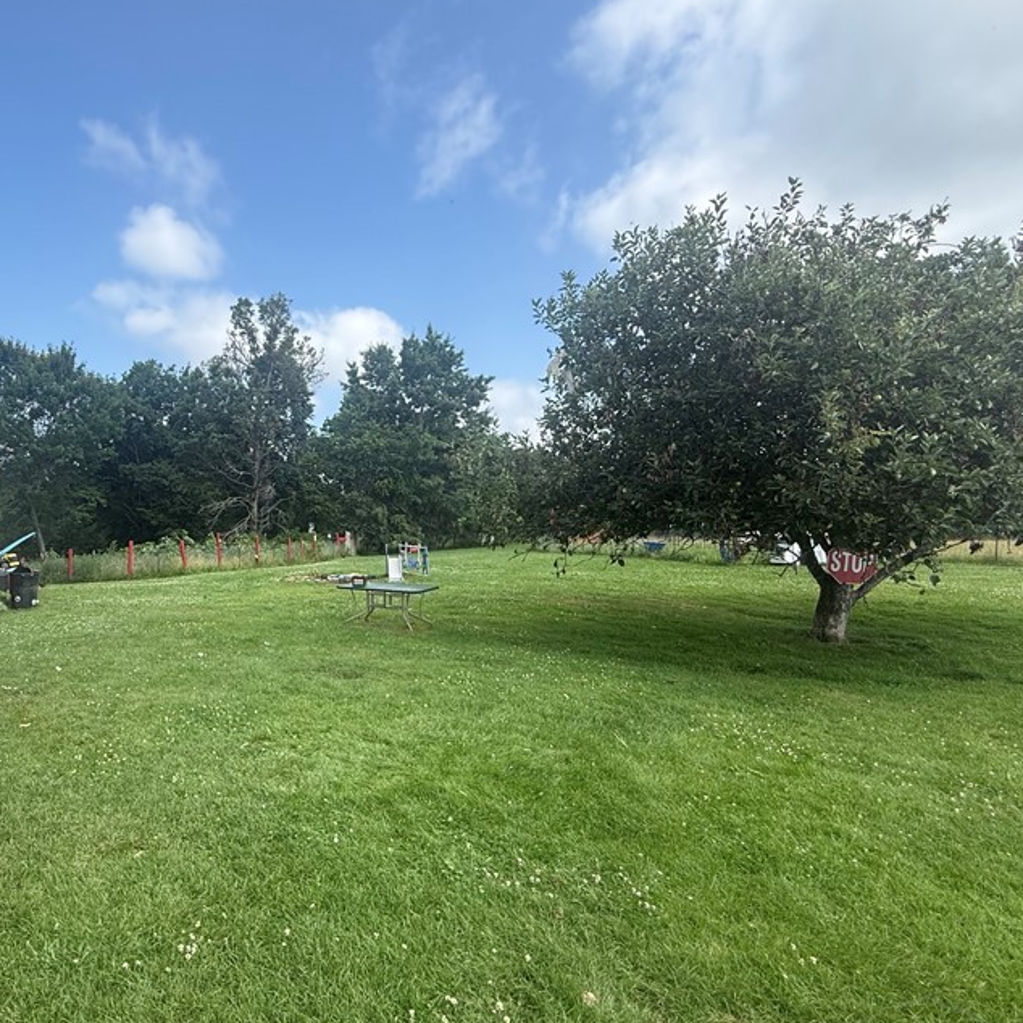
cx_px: 303
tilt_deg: -0.1
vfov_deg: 74.8
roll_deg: -2.5
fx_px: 669
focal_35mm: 20
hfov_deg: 71.5
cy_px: 523
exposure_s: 1/970
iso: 50
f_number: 2.2
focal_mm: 2.22
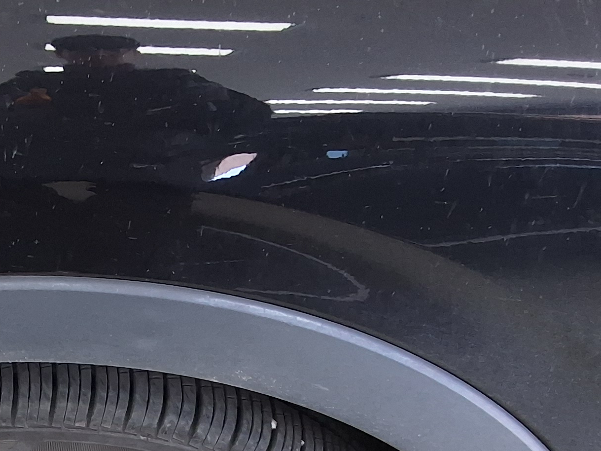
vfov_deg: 18.2
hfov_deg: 24.3
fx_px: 1302
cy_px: 603
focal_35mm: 75
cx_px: -54
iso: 50
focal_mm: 2.91
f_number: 1.9
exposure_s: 1/60
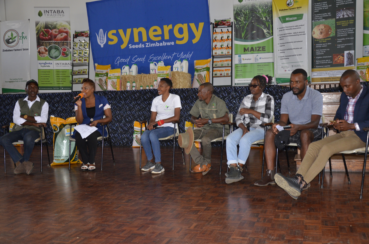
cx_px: 188
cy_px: 123
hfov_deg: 50.2
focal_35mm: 39
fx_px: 394
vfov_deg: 34.5
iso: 800
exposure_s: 1/60
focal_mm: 25
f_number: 4
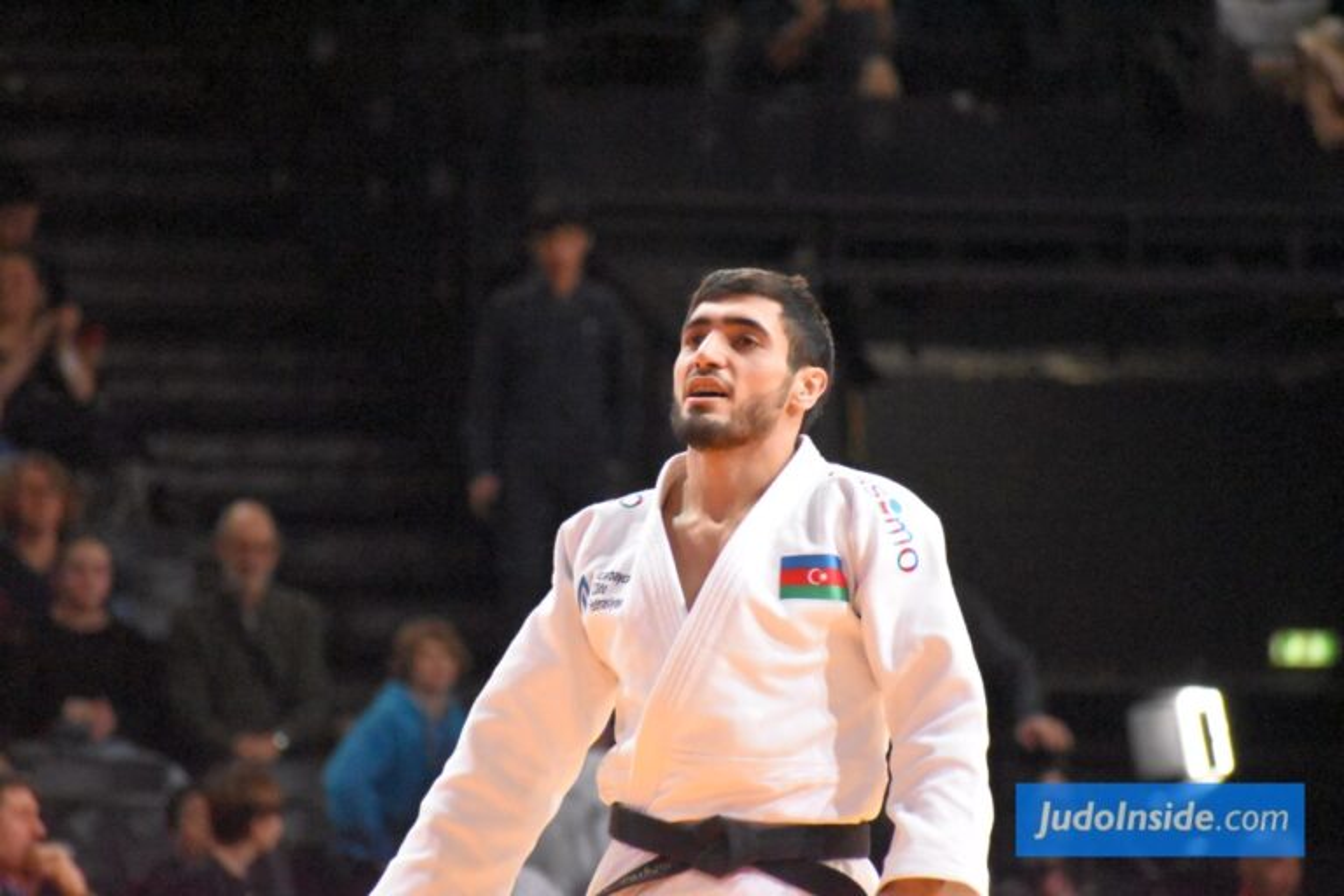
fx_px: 16799
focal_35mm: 450
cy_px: 448
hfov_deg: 4.6
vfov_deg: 3.1
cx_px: 672
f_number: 7.1
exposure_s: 1/500
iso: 12800
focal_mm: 300
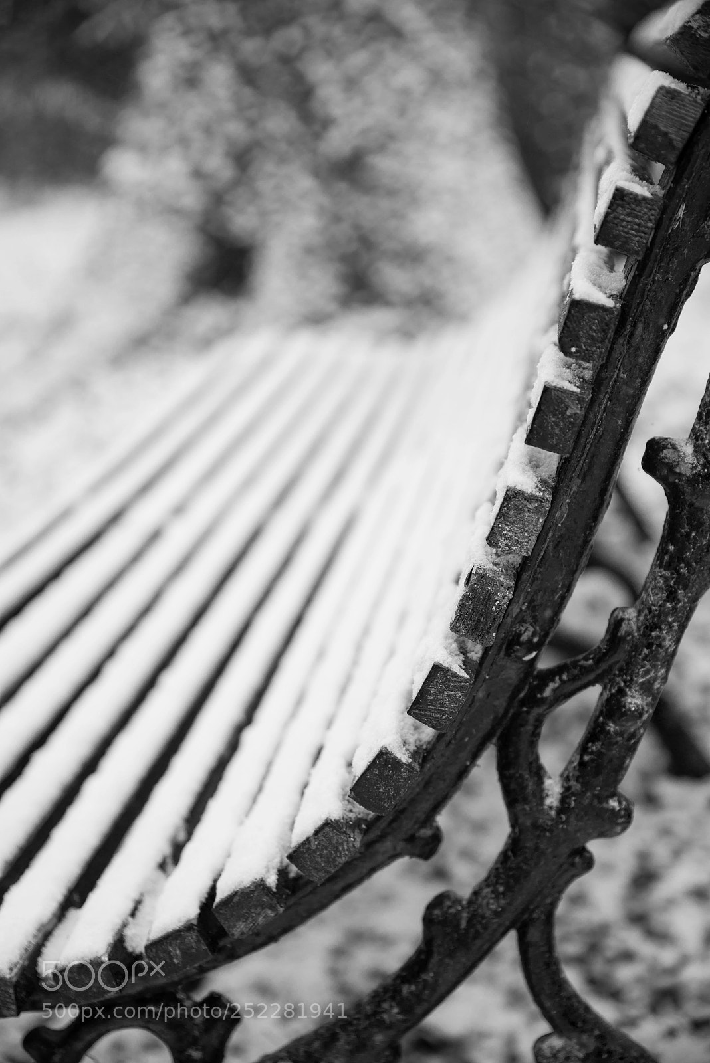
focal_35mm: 68
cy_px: 532
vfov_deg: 29.6
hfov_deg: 20.0
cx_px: 355
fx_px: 2010
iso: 100
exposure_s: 1/2.5
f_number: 4
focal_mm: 68
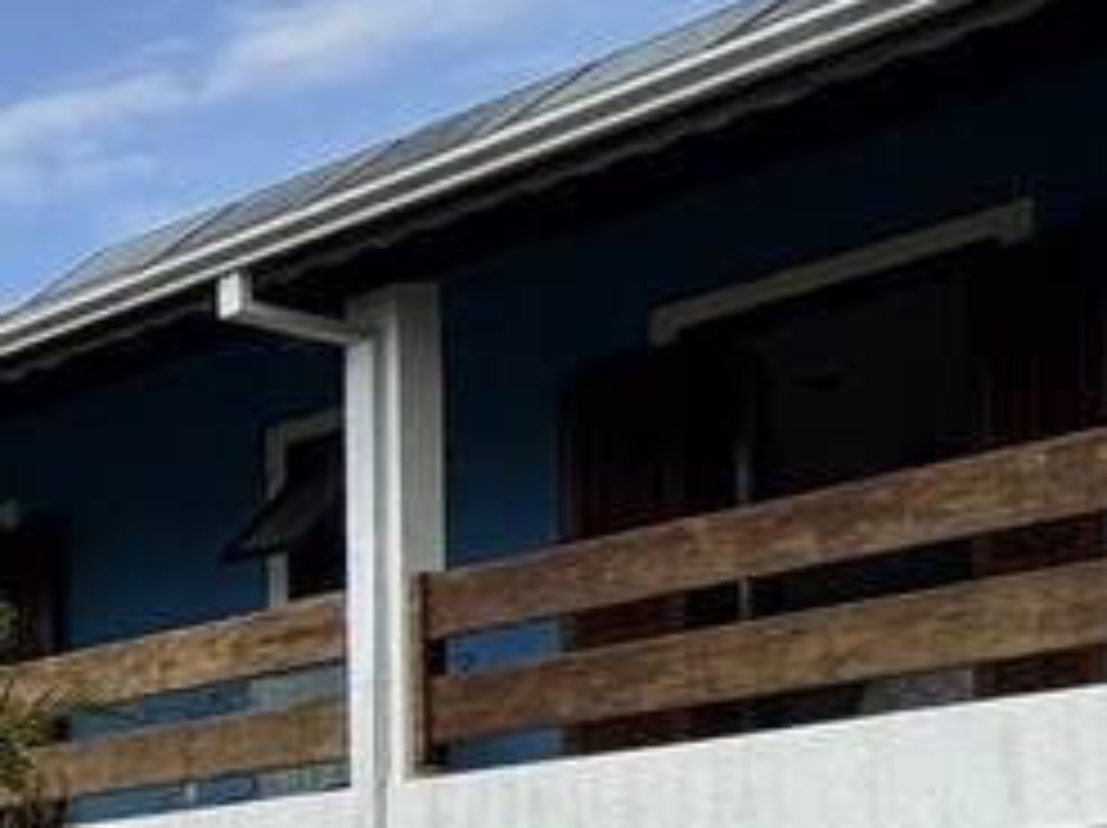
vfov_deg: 16.9
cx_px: -2088
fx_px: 2620
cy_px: 1094
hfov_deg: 12.1
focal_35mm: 82
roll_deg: +0.3
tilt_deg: -0.2
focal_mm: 2.22
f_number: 2.2
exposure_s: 1/2083
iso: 50
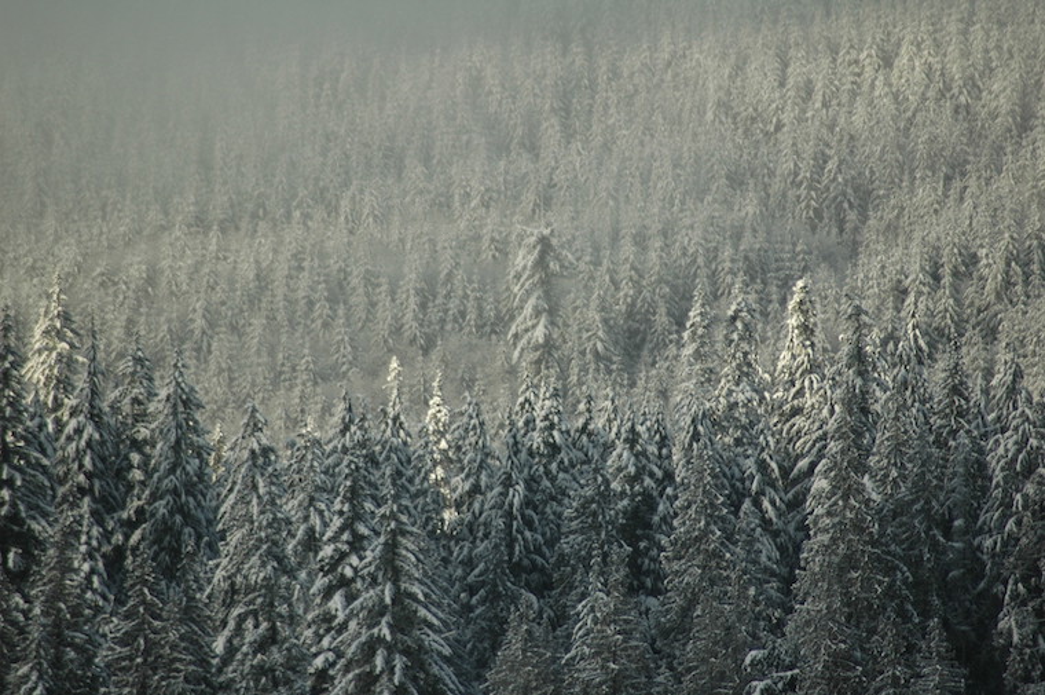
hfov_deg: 4.6
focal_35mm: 450
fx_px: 13048
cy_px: 348
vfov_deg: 3.0
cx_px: 522
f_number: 5.6
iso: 200
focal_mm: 300
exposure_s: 1/500
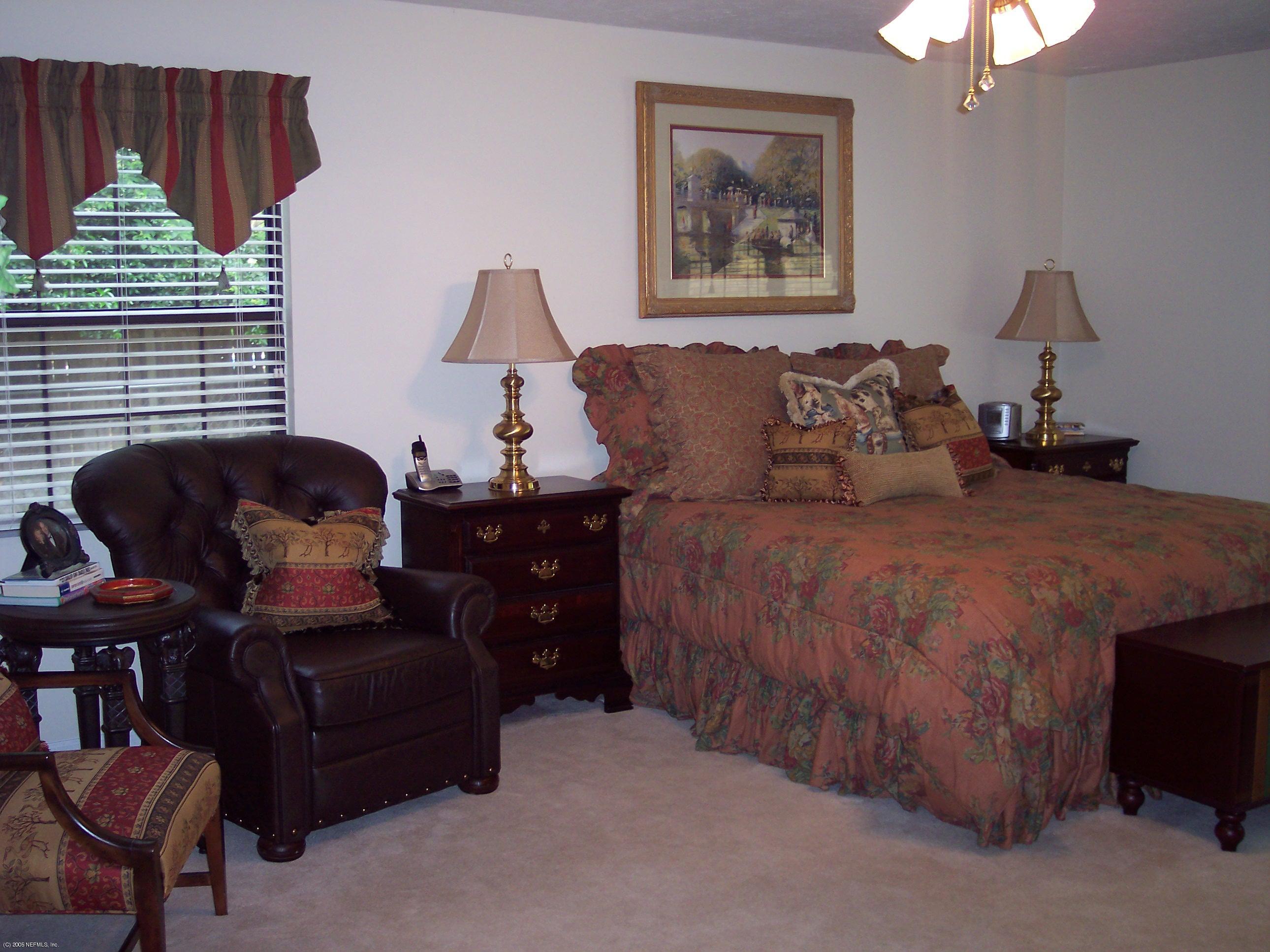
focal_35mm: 38
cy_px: 476
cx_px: 635
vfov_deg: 37.7
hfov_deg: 49.0
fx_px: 1393
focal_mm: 8
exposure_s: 1/30
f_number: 2.8
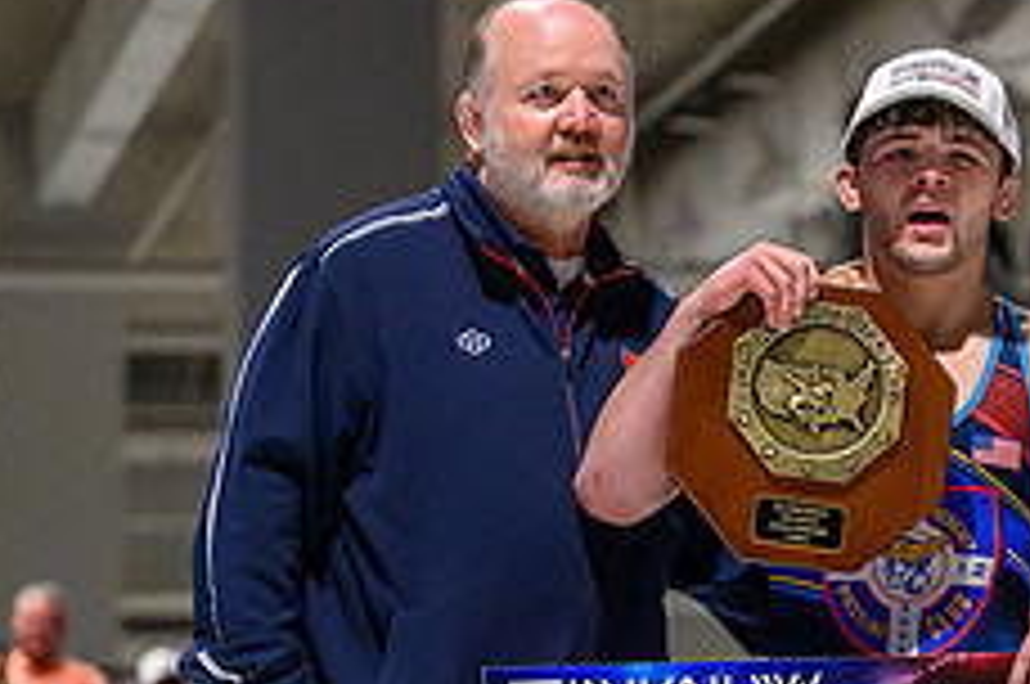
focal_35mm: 254
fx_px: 7257
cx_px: 950
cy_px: 772
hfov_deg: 8.1
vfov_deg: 5.4
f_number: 2.8
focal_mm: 81
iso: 10000
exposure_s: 1/800
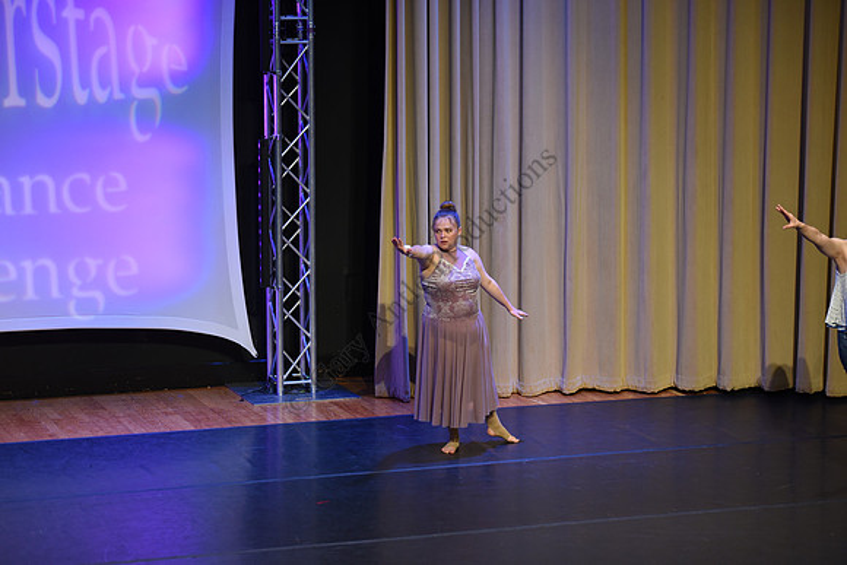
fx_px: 2471
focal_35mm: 105
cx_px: 424
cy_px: 282
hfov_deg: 19.5
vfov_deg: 13.0
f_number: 2.8
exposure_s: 1/250
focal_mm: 105
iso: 1250
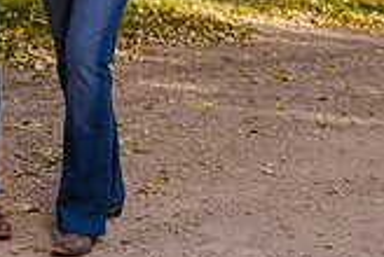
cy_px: -155
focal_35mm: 127
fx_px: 1357
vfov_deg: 10.4
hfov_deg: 15.4
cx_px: -94
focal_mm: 36
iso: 800
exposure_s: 1/640
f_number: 4
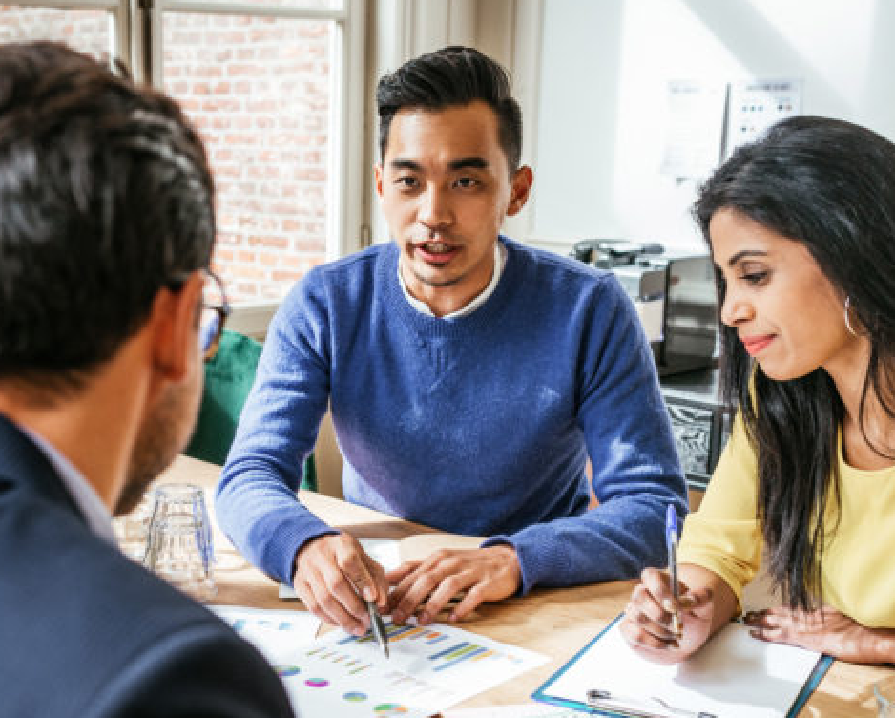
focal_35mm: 56
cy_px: 454
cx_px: 263
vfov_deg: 27.1
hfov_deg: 33.1
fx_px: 1485
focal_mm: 35
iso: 800
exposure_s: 1/500
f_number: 4
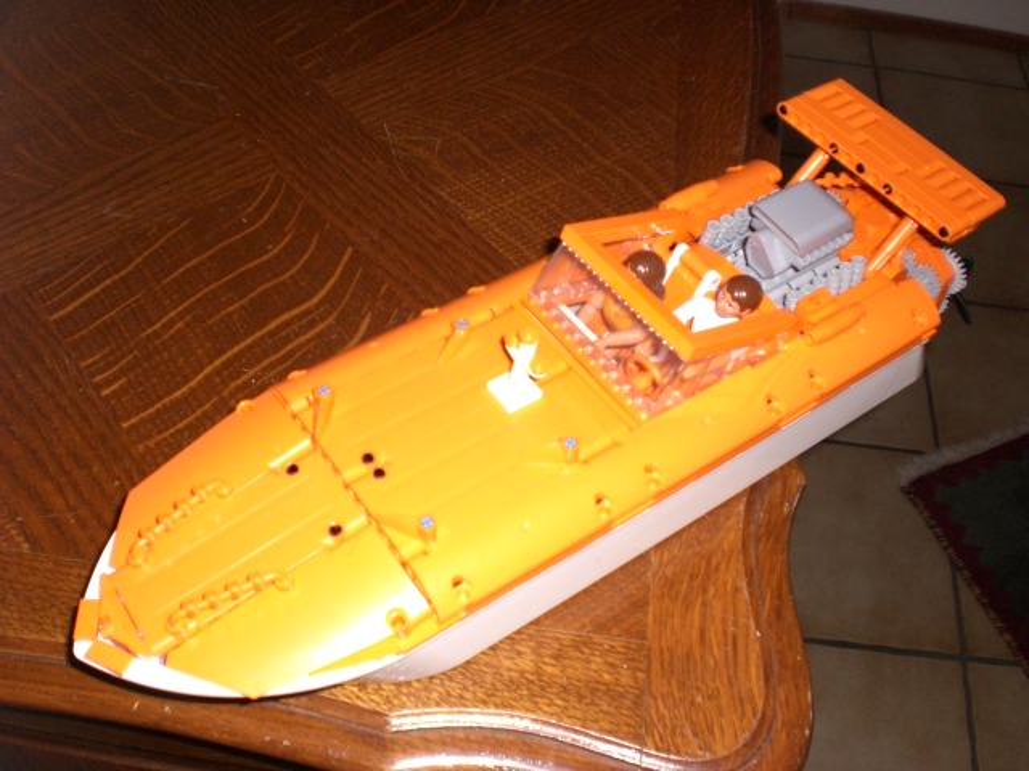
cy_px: 386
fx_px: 1130
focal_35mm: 38
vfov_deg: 37.7
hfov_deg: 49.0
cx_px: 514
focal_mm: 6.3
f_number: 3.1
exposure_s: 1/60
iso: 200
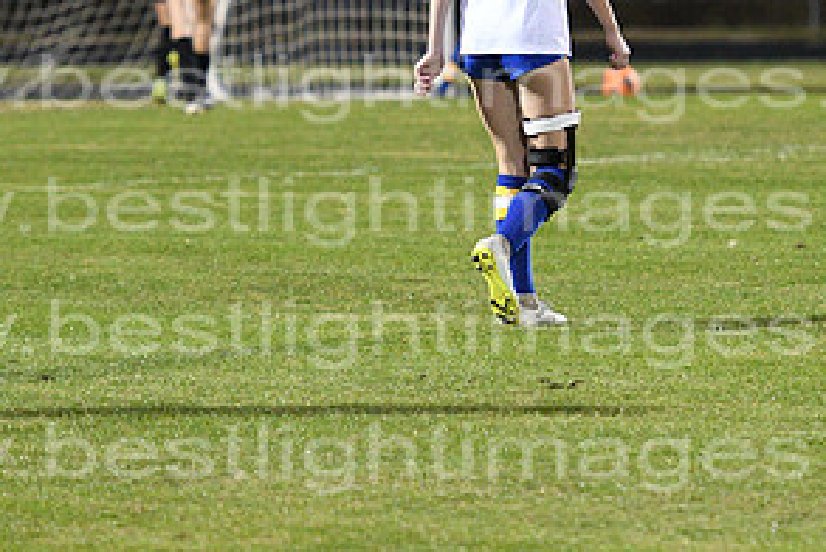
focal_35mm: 460
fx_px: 10564
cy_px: 27
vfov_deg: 3.0
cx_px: 414
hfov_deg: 4.5
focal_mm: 155
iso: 7200
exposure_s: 1/800
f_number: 2.8
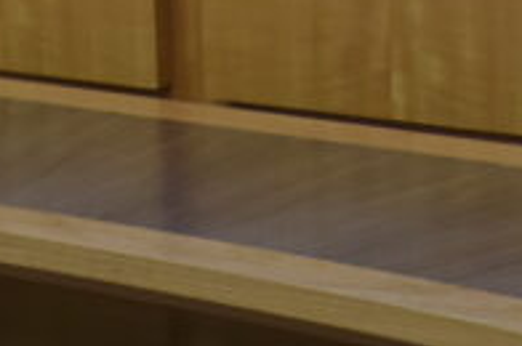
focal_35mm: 179
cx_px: 242
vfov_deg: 7.2
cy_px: 832
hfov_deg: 11.5
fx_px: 2591
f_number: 4
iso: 1600
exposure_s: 1/200
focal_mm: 35
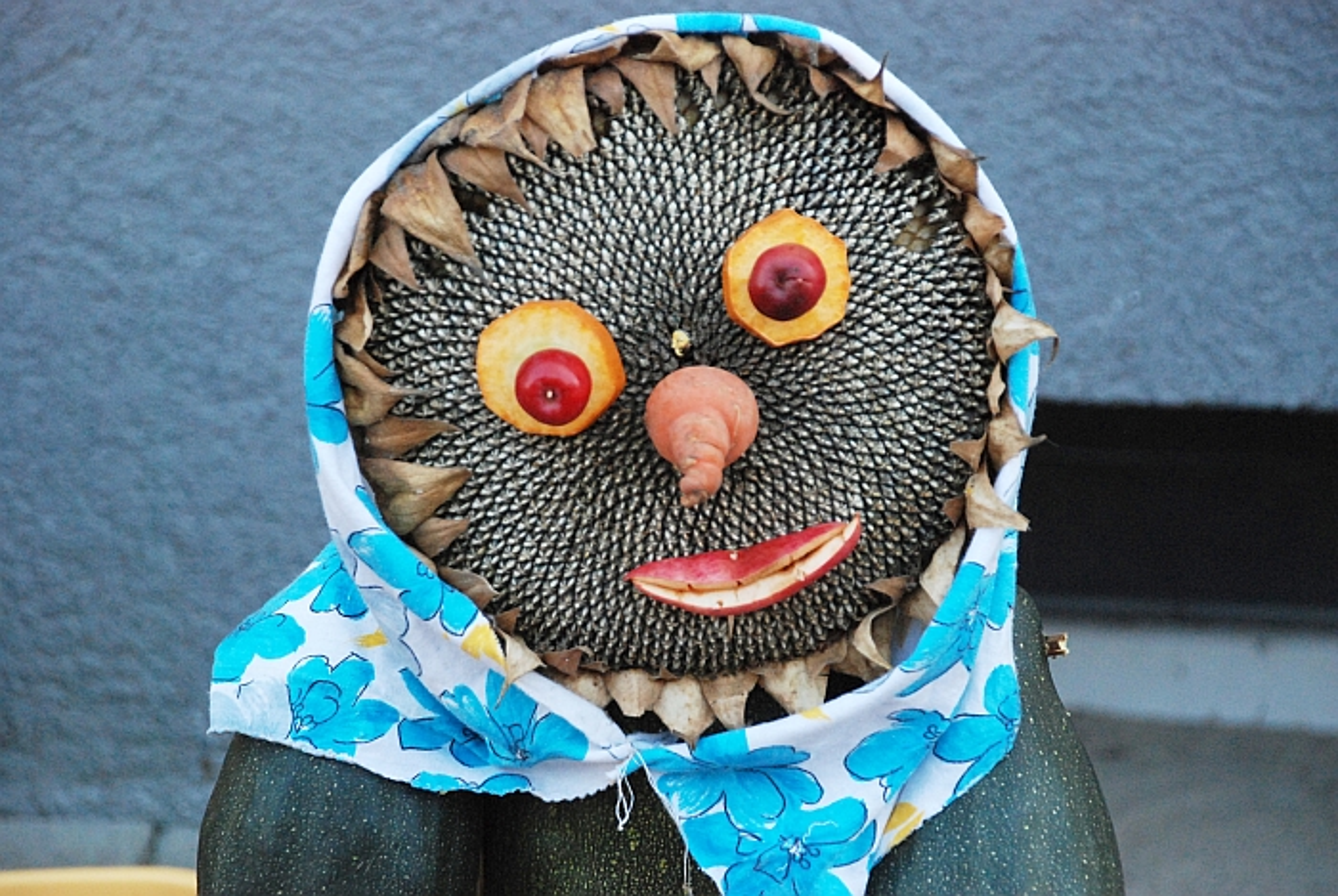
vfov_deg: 10.2
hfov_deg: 15.2
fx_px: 5025
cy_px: 448
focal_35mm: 135
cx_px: 669
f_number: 5.6
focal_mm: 90
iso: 1600
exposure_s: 1/500
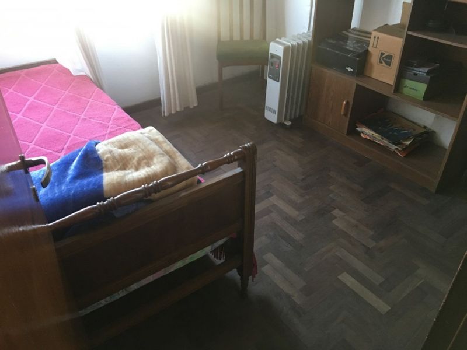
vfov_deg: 48.2
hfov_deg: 61.7
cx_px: 234
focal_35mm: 29
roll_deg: +0.6
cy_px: 175
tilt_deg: -34.5
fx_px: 391
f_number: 2.2
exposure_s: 1/33
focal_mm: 4.15
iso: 200
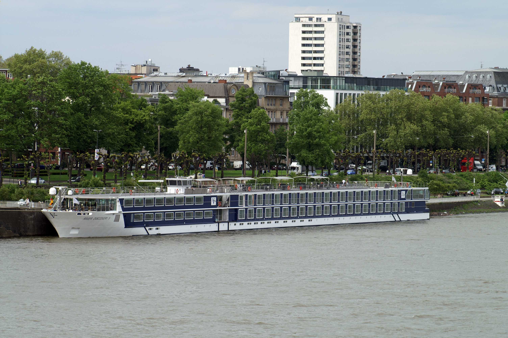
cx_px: 254
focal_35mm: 202
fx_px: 2855
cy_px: 169
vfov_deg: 6.8
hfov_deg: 10.2
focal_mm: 135
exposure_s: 1/160
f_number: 10
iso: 100
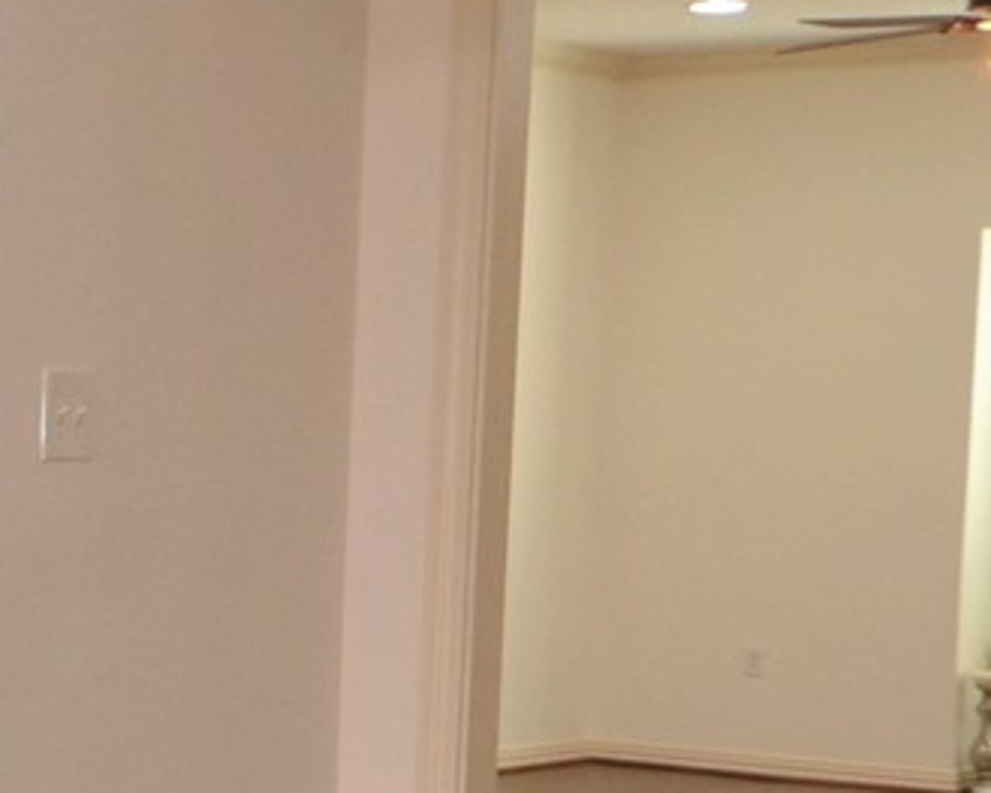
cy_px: 597
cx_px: -1009
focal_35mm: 93
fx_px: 2727
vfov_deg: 16.4
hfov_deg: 16.0
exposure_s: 1/60
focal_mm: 10
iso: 450
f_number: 3.5
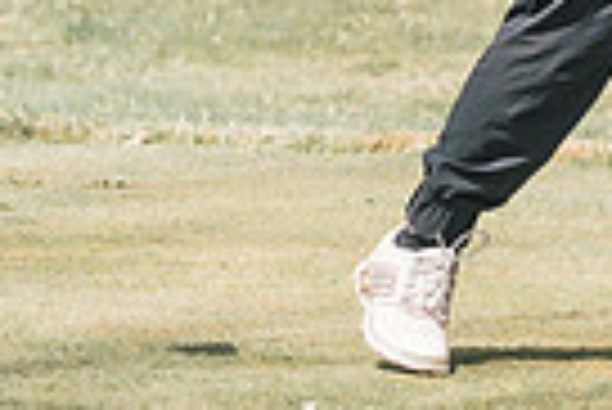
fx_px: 8798
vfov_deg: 2.7
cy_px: -250
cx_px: 639
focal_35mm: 517
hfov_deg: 4.0
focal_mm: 117
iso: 640
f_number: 6.3
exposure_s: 1/2000
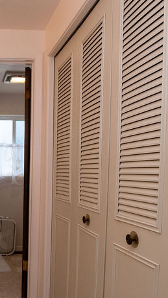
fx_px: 277
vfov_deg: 55.7
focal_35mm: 35
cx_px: -20
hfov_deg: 30.0
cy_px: 193
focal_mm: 10
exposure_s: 1/200
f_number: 5
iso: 1000
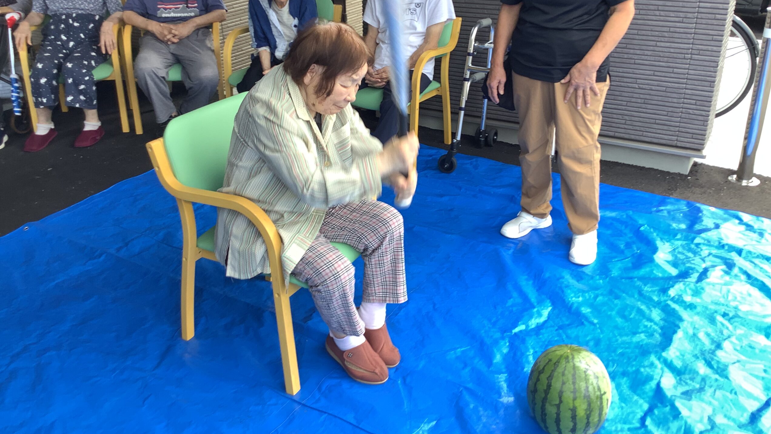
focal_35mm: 34
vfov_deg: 34.5
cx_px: 383
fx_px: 695
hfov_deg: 58.0
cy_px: 174
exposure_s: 1/120
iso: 25
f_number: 2.4
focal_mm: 3.3
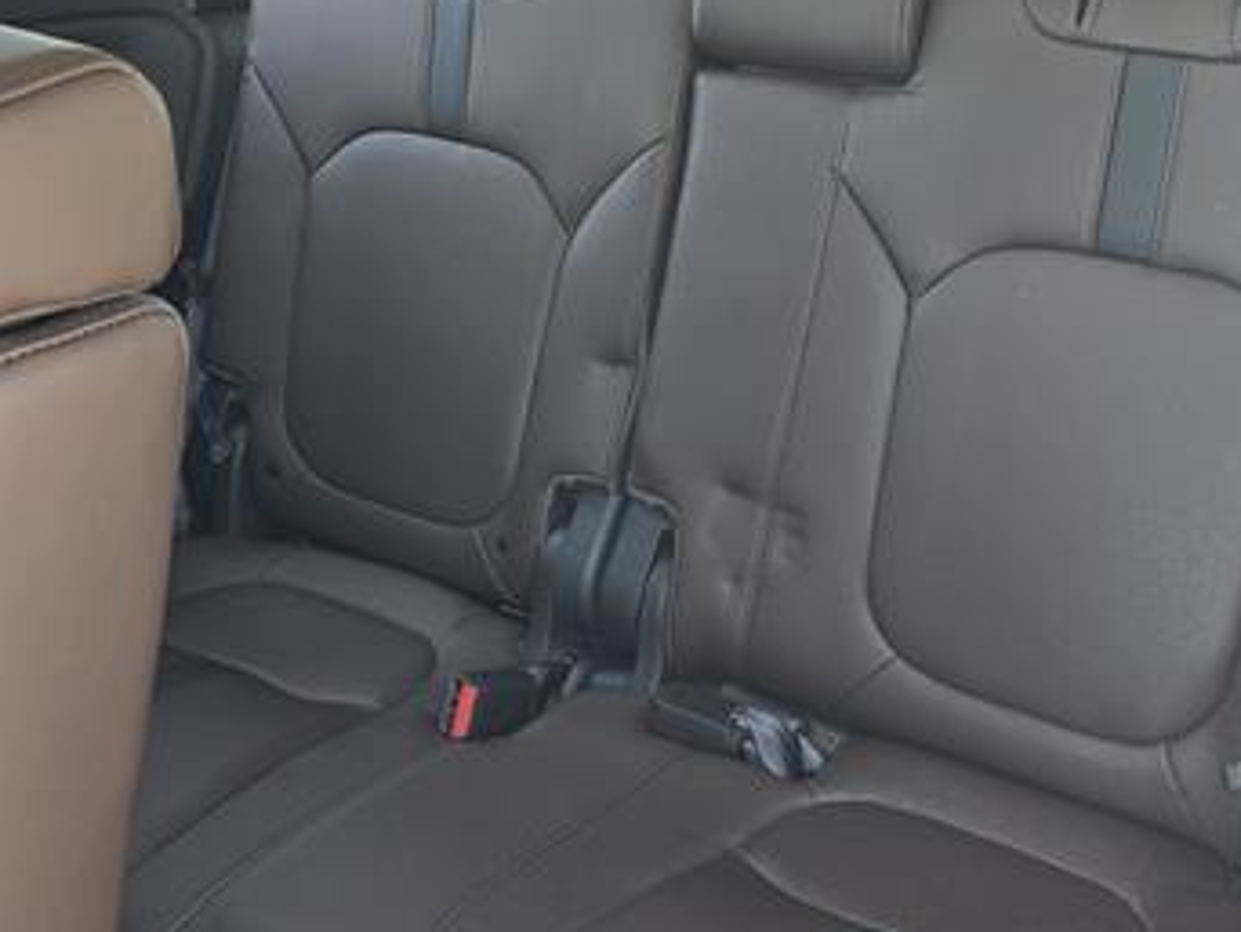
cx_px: 751
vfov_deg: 33.6
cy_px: 442
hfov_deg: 43.6
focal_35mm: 43
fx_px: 1543
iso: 200
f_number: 1.7
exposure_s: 1/120
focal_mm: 6.3
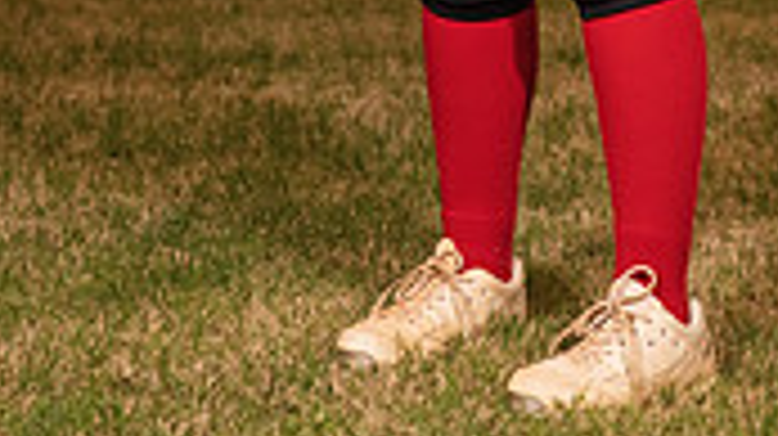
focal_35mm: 177
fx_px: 3649
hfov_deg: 12.2
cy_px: -508
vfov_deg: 6.6
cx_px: 445
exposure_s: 1/400
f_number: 6.3
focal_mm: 65
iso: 1250
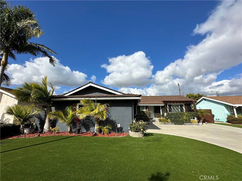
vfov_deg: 85.7
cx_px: 121
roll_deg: +0.2
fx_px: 98
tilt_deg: +11.7
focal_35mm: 14
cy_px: 90
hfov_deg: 102.1
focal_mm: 2.22
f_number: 2.2
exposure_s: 1/4132
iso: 50
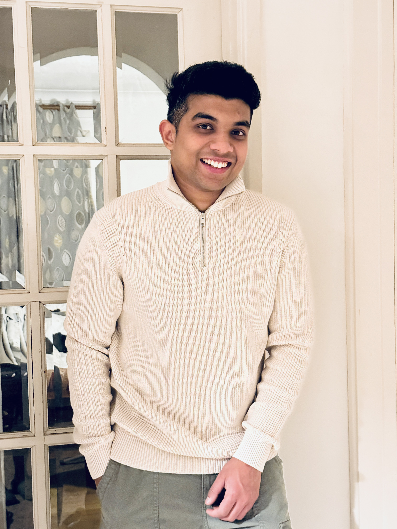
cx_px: 198
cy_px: 264
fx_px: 734
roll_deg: +1.4
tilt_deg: -4.4
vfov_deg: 39.7
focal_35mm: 48
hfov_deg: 30.3
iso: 800
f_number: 1.78
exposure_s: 1/20
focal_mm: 6.76
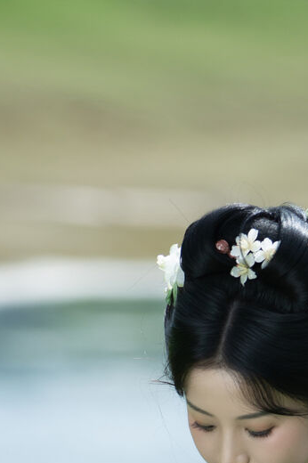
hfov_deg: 2.8
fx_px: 6322
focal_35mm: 492
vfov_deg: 4.2
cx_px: 226
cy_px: 686
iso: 100
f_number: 2.8
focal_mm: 142
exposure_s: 1/1250
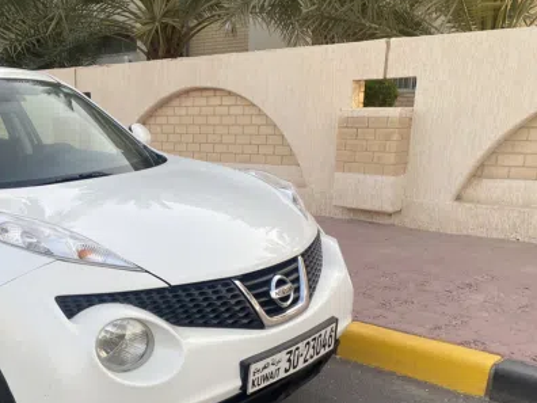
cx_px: 125
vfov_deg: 33.8
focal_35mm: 42
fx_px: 652
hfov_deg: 43.2
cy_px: 292
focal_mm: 4.25
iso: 32
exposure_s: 1/436
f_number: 1.8
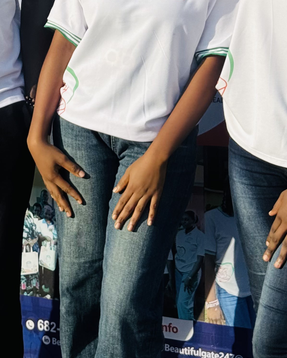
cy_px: -97
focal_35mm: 126
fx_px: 1338
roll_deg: -3.2
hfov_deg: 12.2
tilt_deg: -2.1
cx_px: 45
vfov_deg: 14.7
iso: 64
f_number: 1.78
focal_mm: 6.76
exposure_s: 1/4975
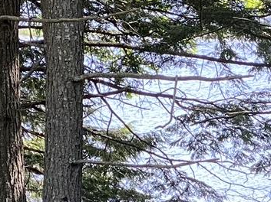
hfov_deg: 6.5
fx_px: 2362
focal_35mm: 302
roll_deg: +1.1
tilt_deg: -6.5
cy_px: 165
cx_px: 322
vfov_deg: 4.9
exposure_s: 1/122
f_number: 2
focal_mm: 6
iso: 40
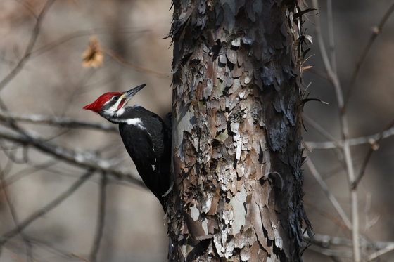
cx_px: 197
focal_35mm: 900
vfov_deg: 1.5
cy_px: 131
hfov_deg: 2.3
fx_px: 9847
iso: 400
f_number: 7.1
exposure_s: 1/1000
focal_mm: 600
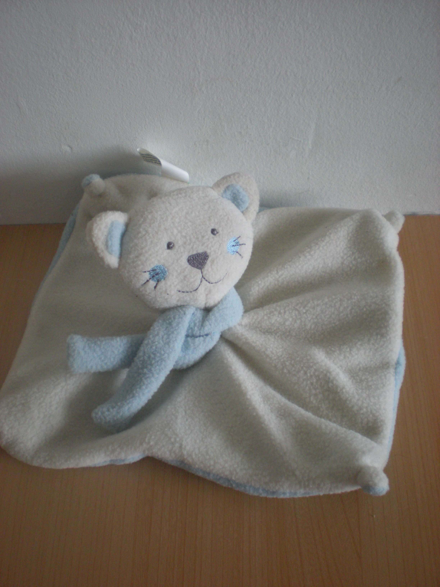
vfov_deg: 49.0
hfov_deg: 37.7
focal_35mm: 38
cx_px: 220
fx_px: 644
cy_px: 294
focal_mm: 6.3
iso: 200
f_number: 3.1
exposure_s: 1/24
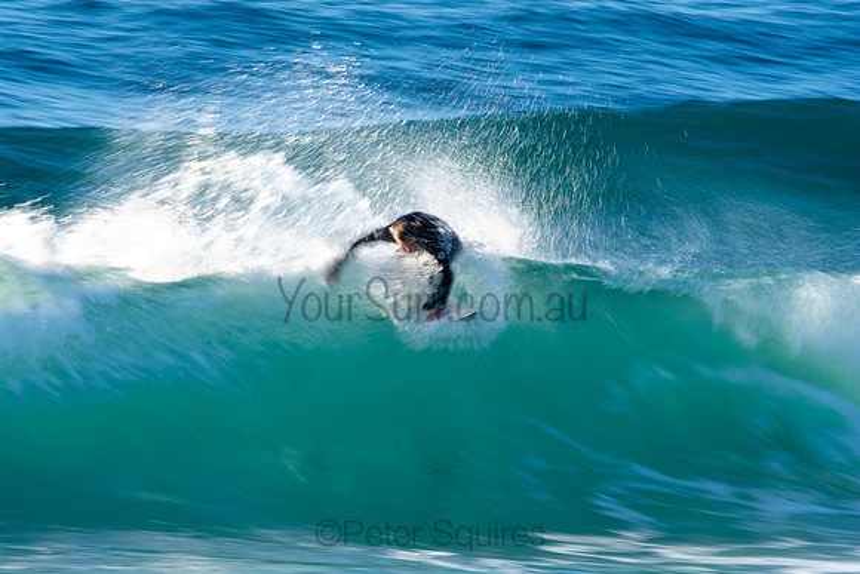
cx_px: 430
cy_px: 287
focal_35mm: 750
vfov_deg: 1.8
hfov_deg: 2.7
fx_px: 17920
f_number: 20
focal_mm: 500
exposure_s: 1/25
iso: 100
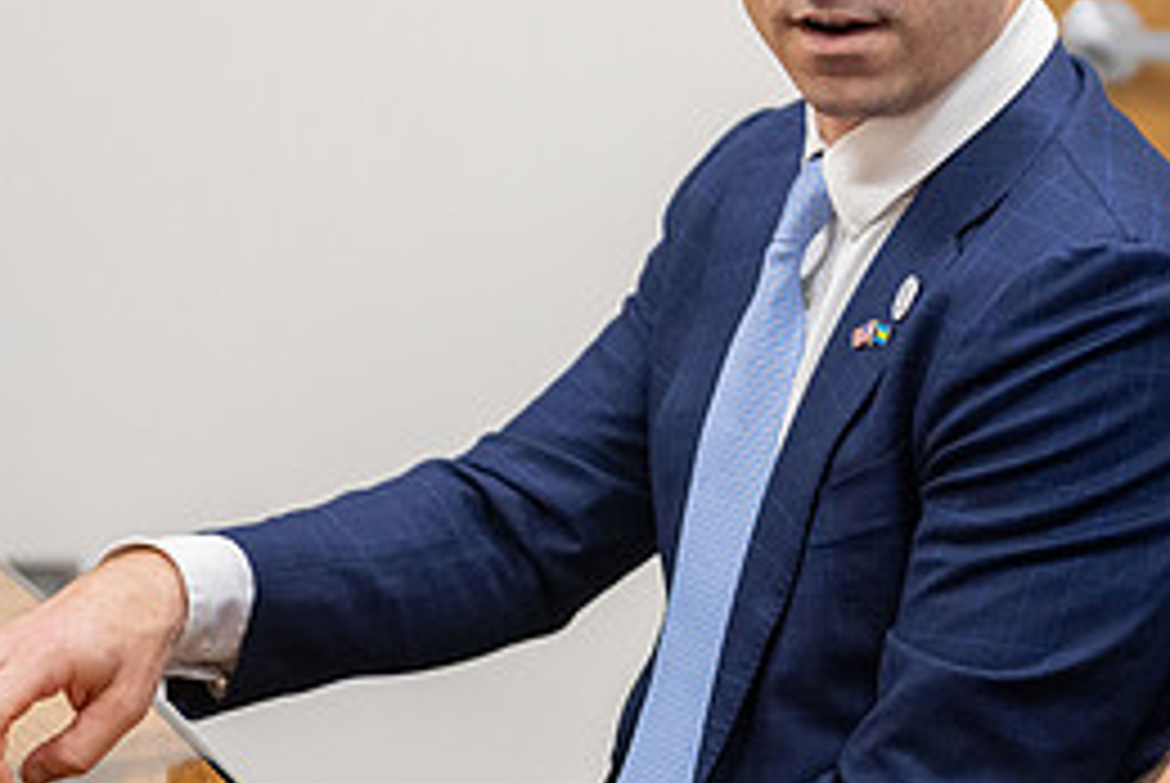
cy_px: 290
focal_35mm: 156
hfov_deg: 13.0
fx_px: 5076
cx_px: 1058
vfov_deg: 8.8
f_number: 2.8
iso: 2000
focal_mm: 70
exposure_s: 1/200
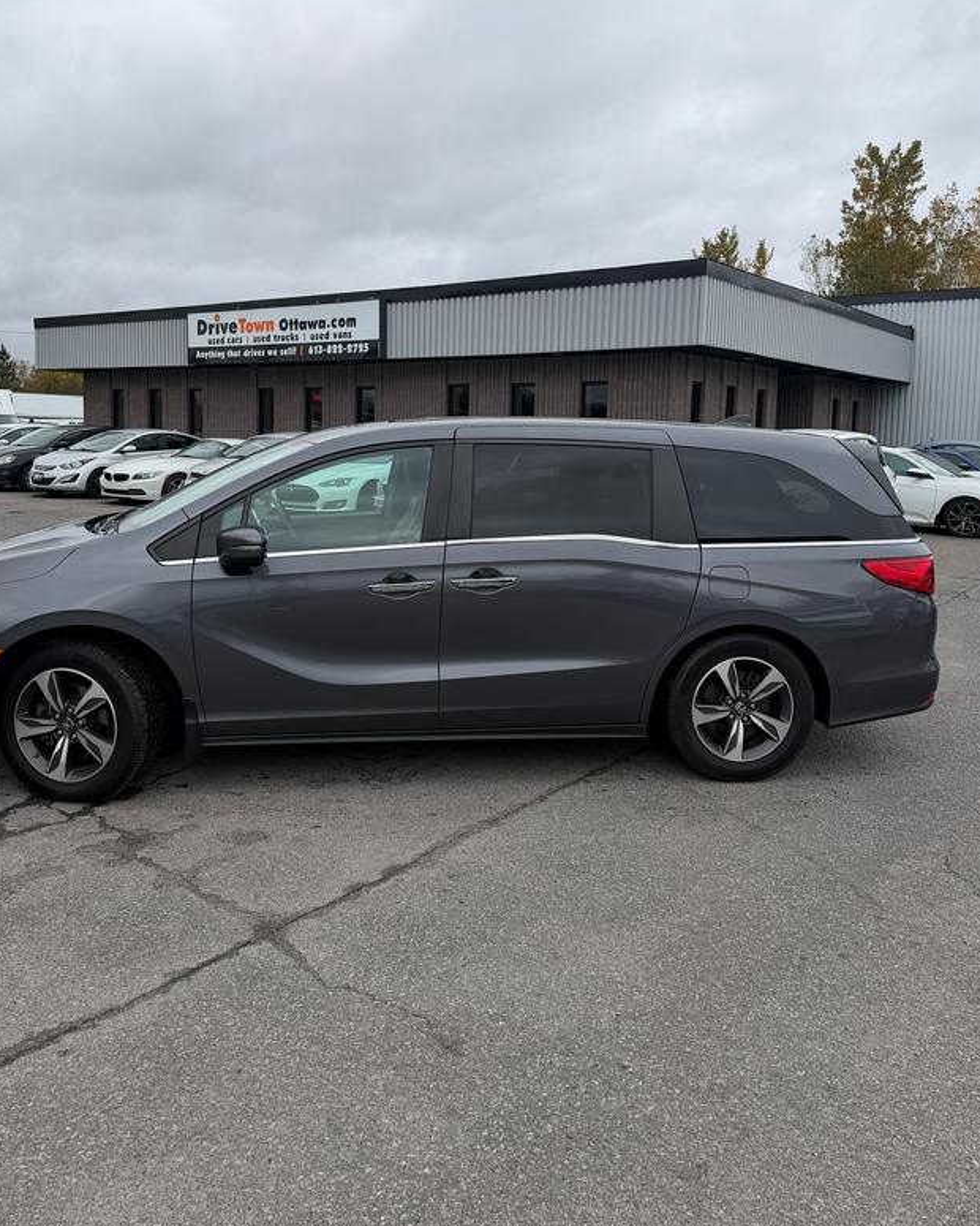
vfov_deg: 60.3
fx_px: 1051
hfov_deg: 49.9
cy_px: 541
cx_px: 435
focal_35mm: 29
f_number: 1.78
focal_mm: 6.76
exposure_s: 1/2611
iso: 80
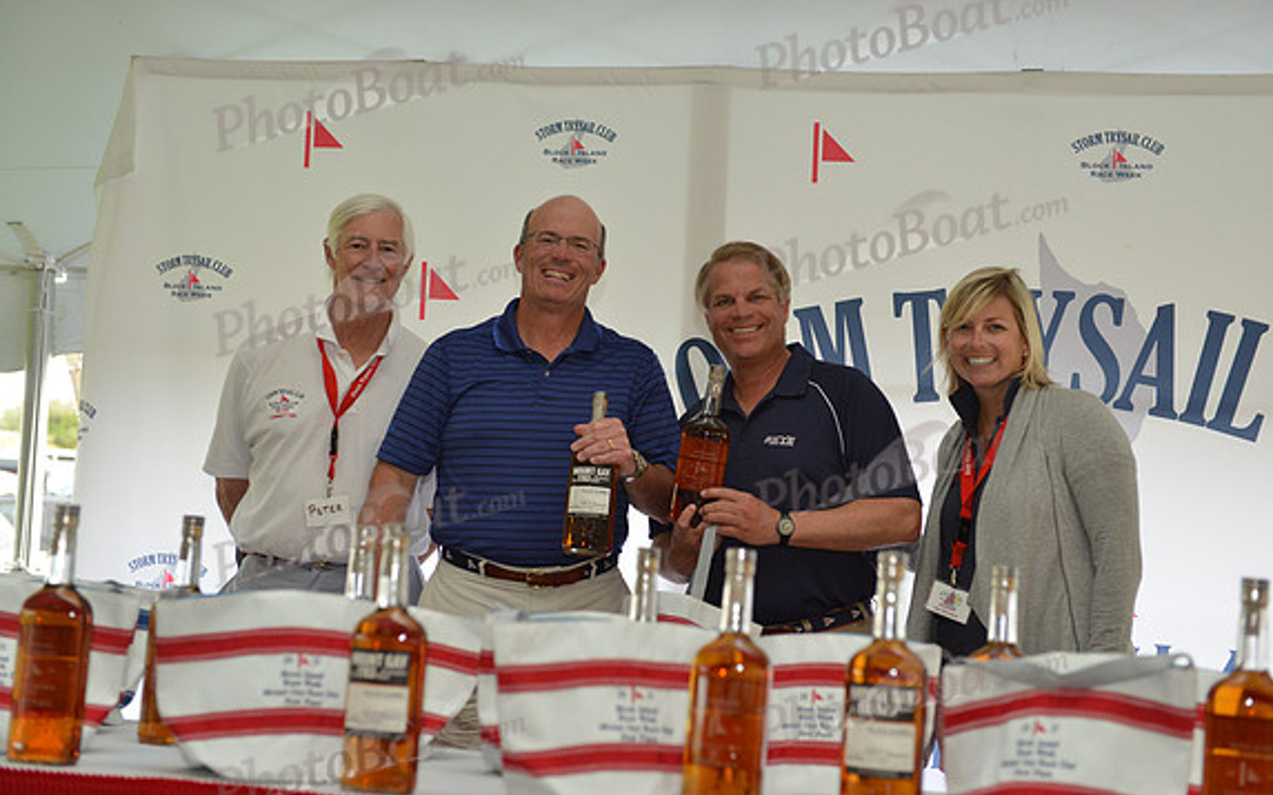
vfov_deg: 20.3
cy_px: 383
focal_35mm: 64
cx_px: 642
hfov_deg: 32.0
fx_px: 2220
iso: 1600
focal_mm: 62
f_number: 4
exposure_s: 1/320
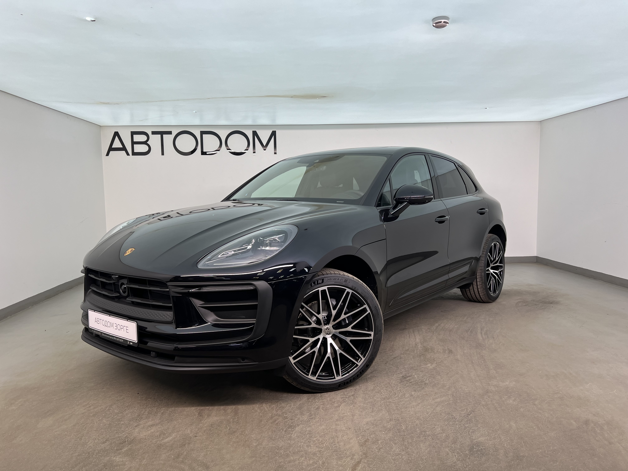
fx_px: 472
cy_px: 236
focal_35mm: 26
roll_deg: +0.9
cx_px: 314
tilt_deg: -6.6
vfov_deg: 53.1
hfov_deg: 67.3
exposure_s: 1/126
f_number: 1.5
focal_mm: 5.7
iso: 50
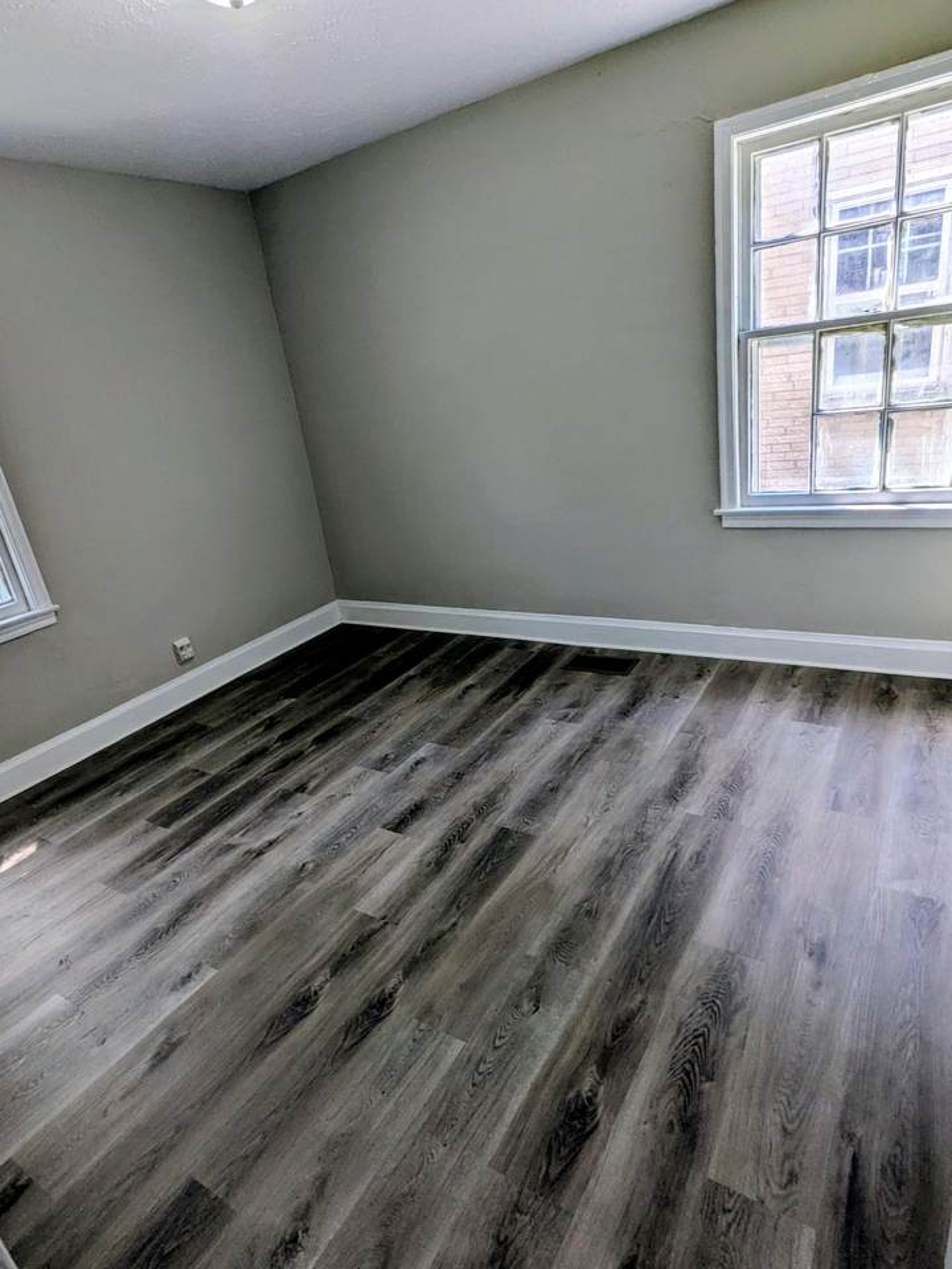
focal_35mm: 16
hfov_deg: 78.1
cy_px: 634
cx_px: 476
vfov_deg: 94.5
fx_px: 587
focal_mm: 2.35
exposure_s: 1/120
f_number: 2.2
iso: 40
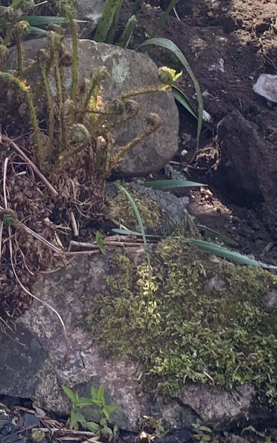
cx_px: 71
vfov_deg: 19.3
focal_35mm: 105
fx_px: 1269
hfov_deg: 12.4
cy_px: 15
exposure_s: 1/437
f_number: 1.8
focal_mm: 4.25
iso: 25
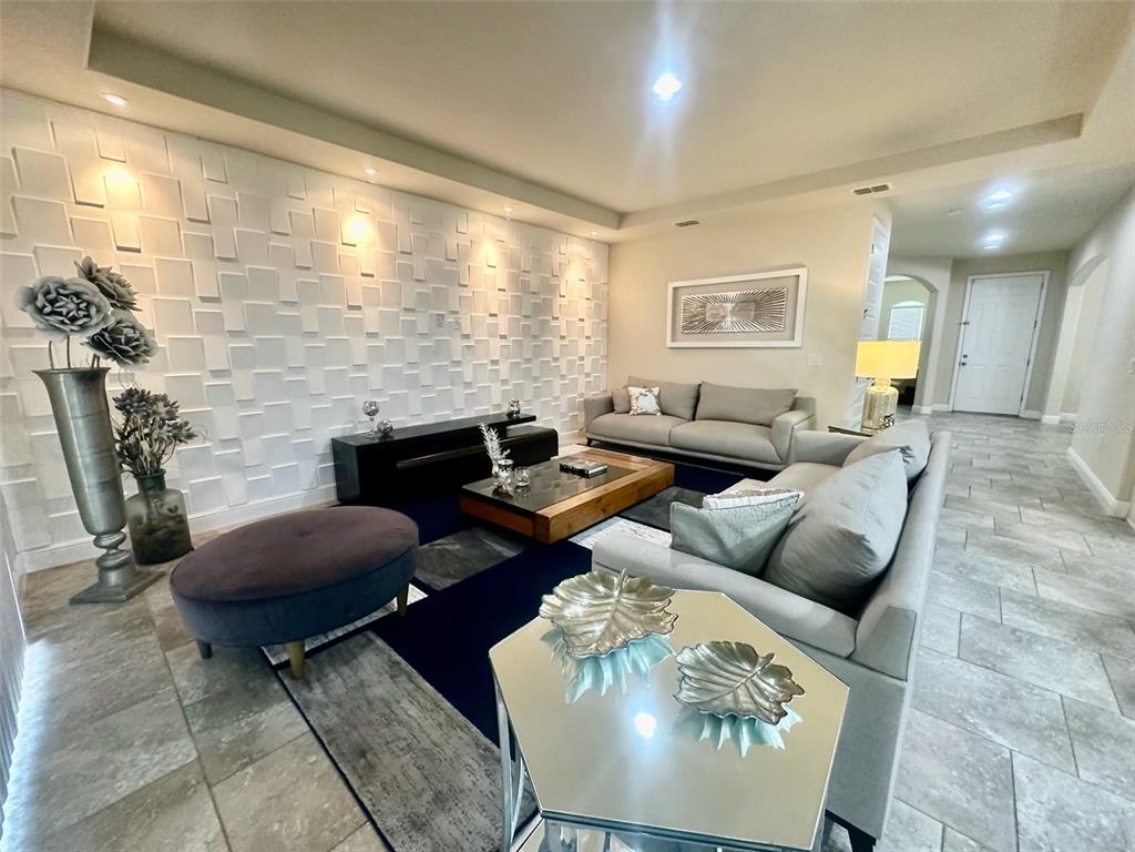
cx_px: 568
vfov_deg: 85.7
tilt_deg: -10.4
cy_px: 426
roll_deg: -0.2
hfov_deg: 102.1
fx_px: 459
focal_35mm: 14
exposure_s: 1/60
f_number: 2.2
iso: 320
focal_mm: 2.22
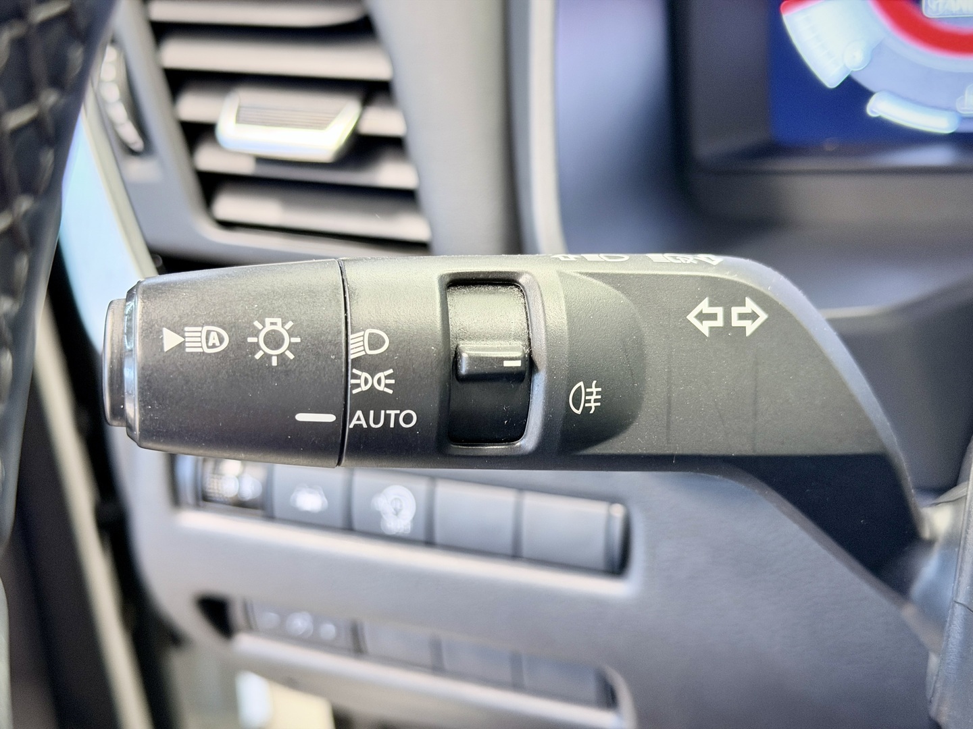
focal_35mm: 48
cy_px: 364
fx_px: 1349
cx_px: 486
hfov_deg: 39.7
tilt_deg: -26.8
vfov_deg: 30.3
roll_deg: +7.8
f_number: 1.78
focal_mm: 6.76
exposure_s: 1/33
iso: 400
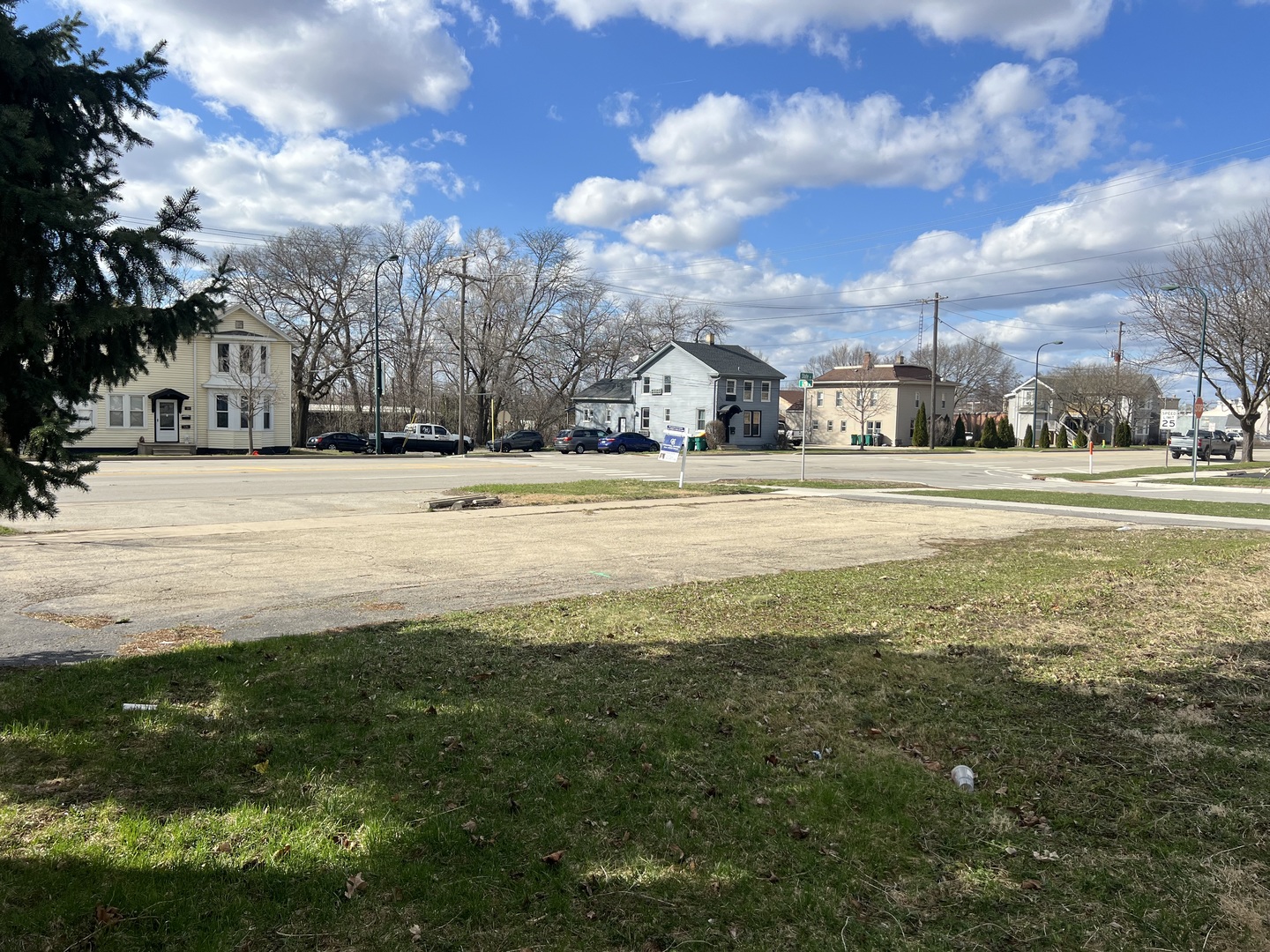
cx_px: 635
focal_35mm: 26
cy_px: 476
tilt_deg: -5.8
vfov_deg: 53.1
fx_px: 954
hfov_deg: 67.3
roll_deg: -1.3
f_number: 1.5
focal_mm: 5.7
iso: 50
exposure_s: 1/4630
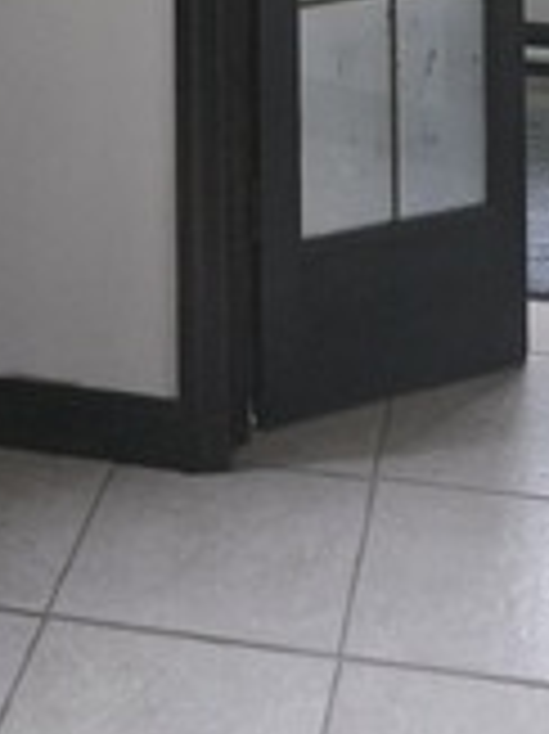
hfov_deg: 15.7
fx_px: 1990
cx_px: 189
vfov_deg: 16.0
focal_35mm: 94
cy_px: -754
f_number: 1.8
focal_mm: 5.4
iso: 640
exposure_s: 1/120
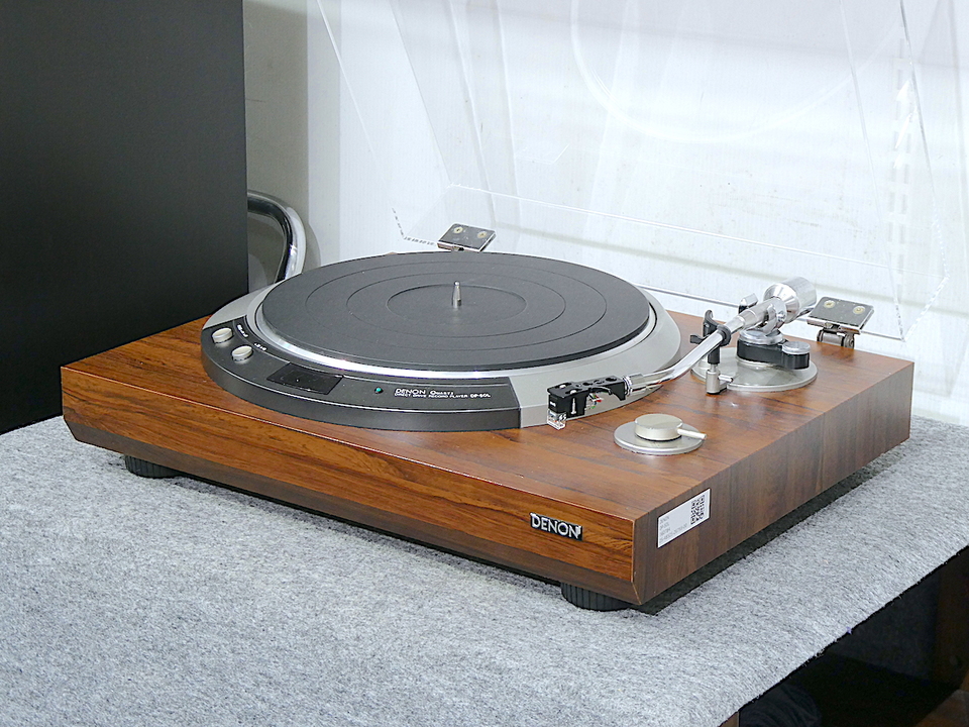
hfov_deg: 24.7
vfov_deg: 18.7
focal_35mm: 79
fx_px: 2211
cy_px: 364
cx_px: 484
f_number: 4.7
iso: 200
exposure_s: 1/6
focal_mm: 14.1
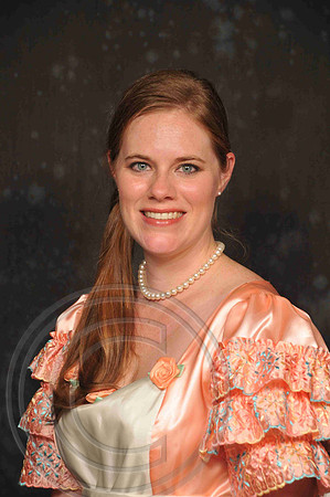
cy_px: 248
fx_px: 1860
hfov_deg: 10.1
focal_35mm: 135
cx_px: 165
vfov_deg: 15.2
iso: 200
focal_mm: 90
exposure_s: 1/125
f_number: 5.6
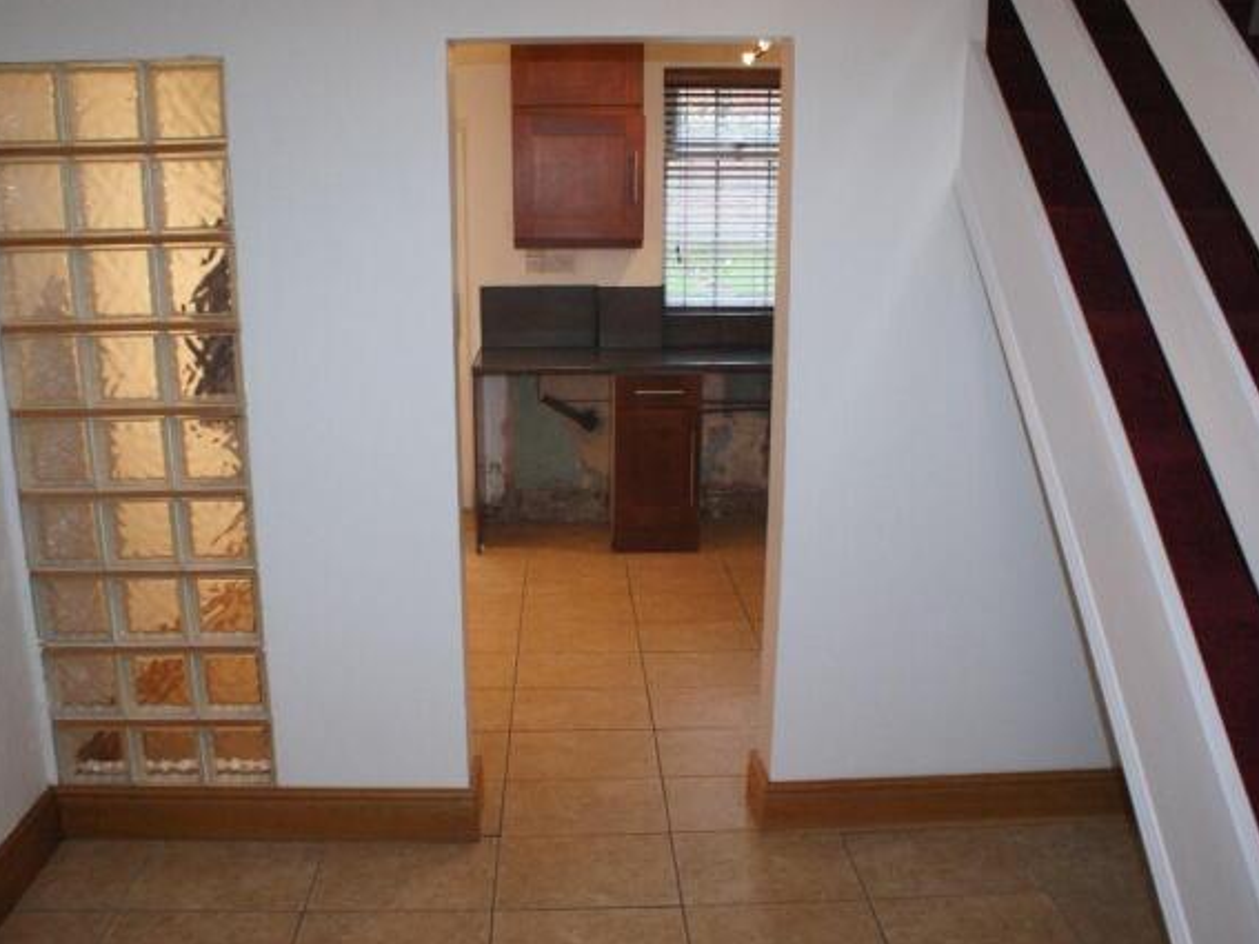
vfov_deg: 46.8
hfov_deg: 60.0
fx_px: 1091
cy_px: 475
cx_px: 608
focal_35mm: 30
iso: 800
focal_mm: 18
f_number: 5.6
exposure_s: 1/6
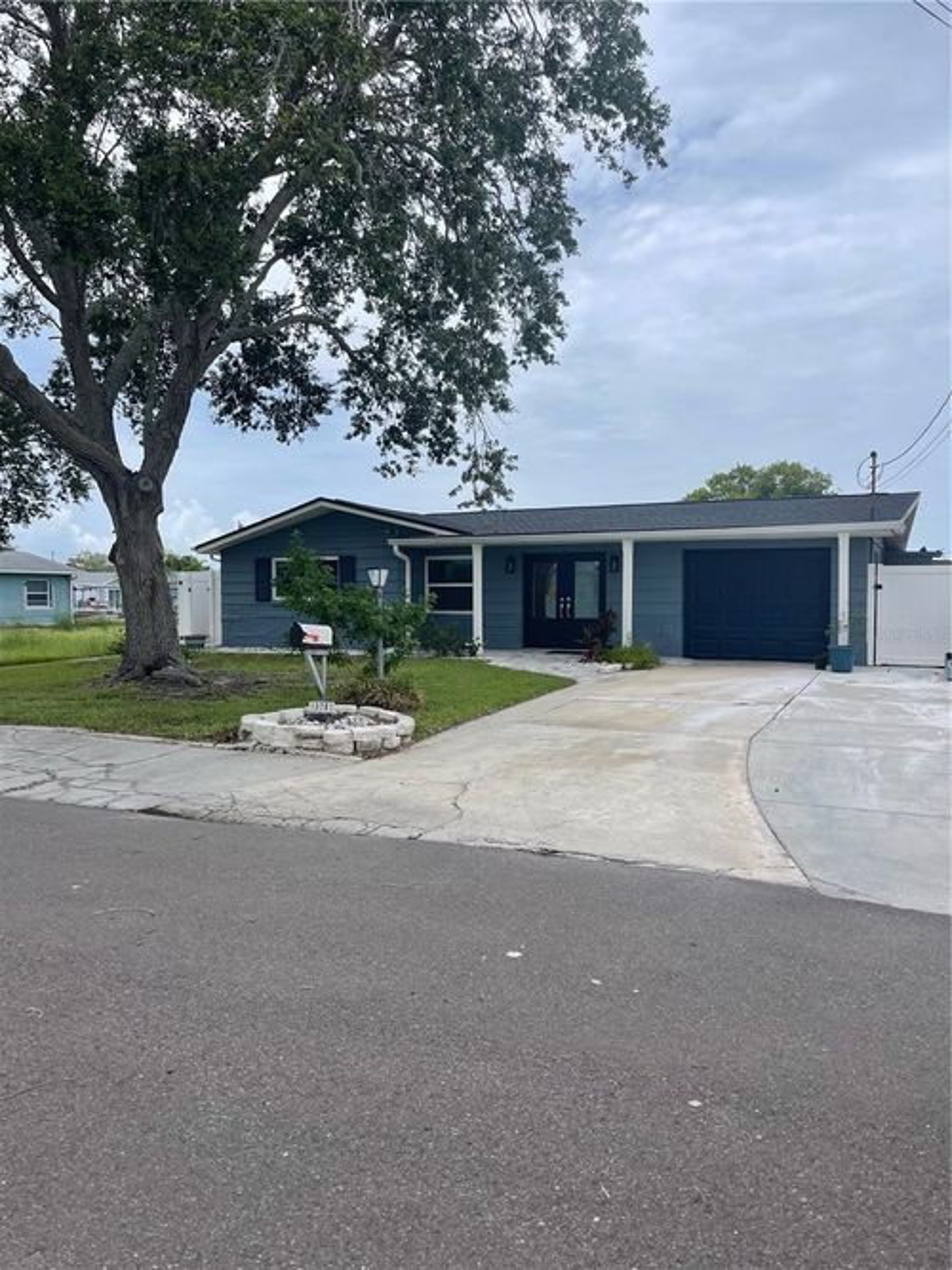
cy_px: 635
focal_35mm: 25
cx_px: 476
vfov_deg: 69.4
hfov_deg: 54.9
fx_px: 917
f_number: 1.6
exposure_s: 1/3788
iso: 32
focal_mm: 5.1
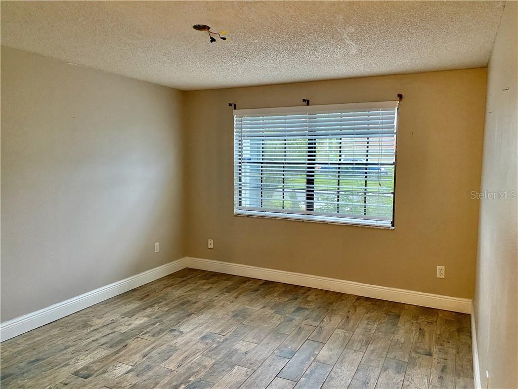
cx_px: 259
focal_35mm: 26
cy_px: 194
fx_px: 389
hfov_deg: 67.3
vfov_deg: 53.1
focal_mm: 4.25
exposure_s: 1/60
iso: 400
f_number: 1.8
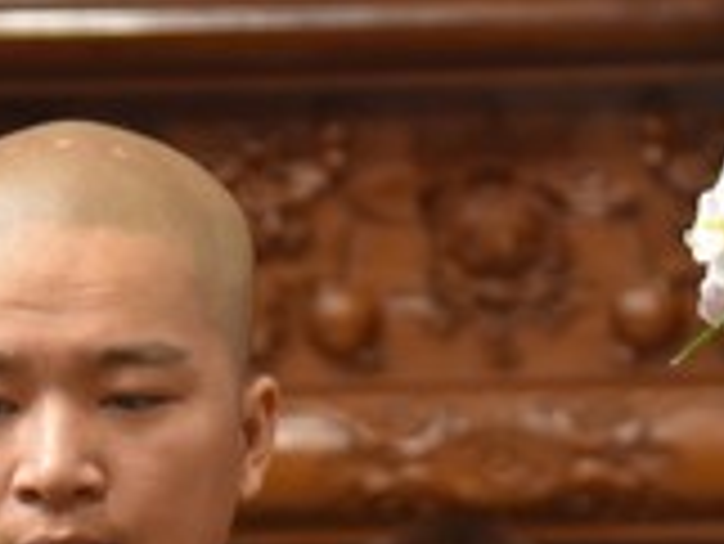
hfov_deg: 4.2
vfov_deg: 3.2
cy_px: 638
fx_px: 9754
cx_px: 72
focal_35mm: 466
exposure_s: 1/125
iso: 2200
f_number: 4
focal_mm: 120
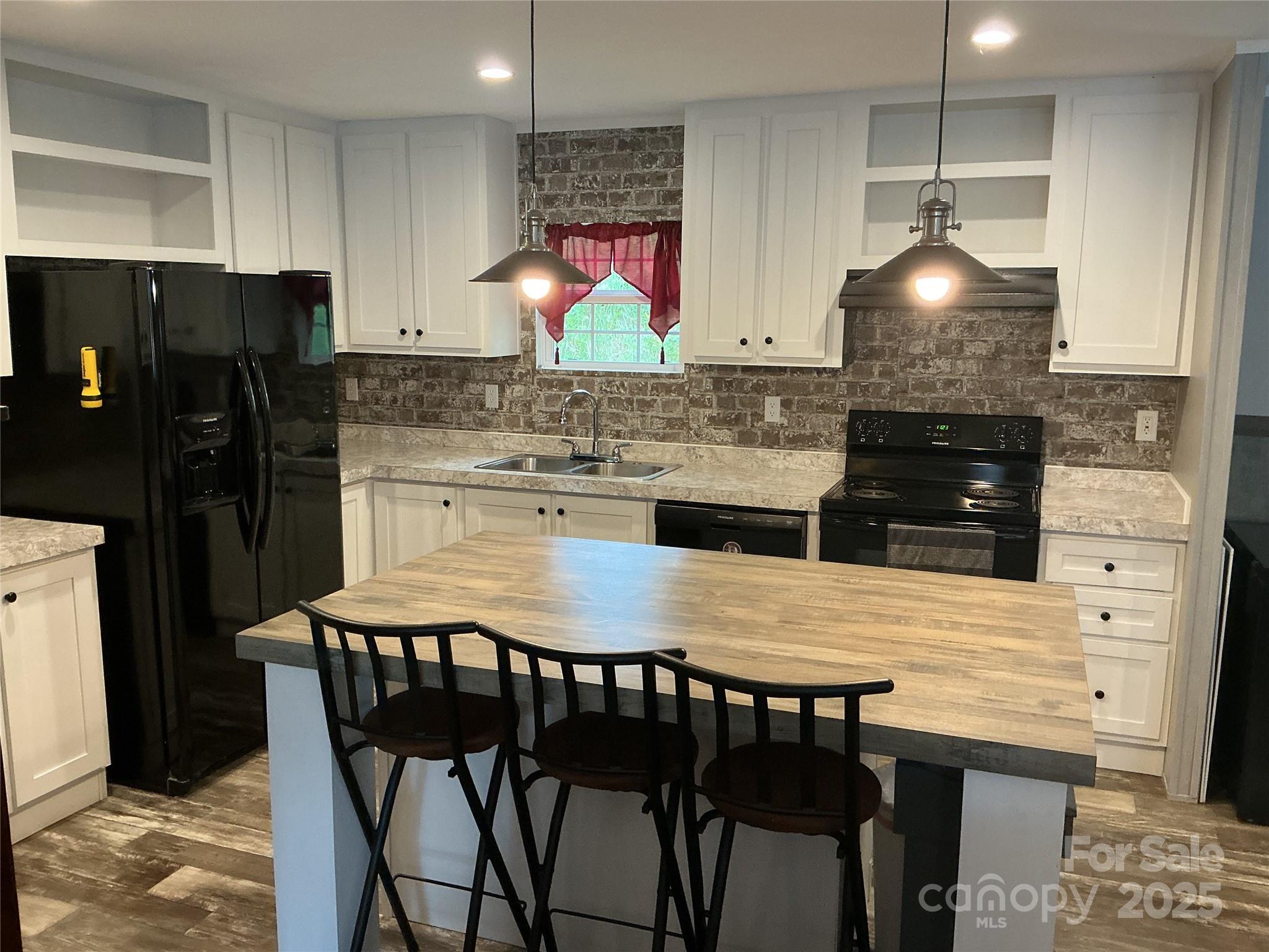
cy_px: 476
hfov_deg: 61.7
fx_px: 1063
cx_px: 634
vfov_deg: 48.2
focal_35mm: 29
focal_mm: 3
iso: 200
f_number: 1.8
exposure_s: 1/60
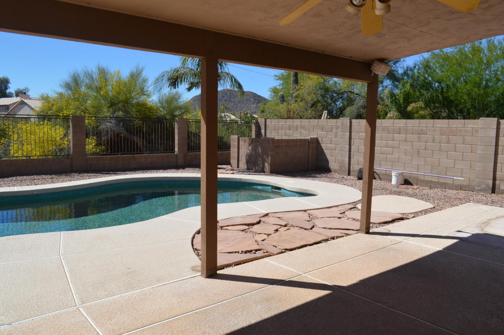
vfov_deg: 47.9
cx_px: 252
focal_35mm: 27
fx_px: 378
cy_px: 168
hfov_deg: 67.4
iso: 100
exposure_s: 1/320
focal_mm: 18
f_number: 9
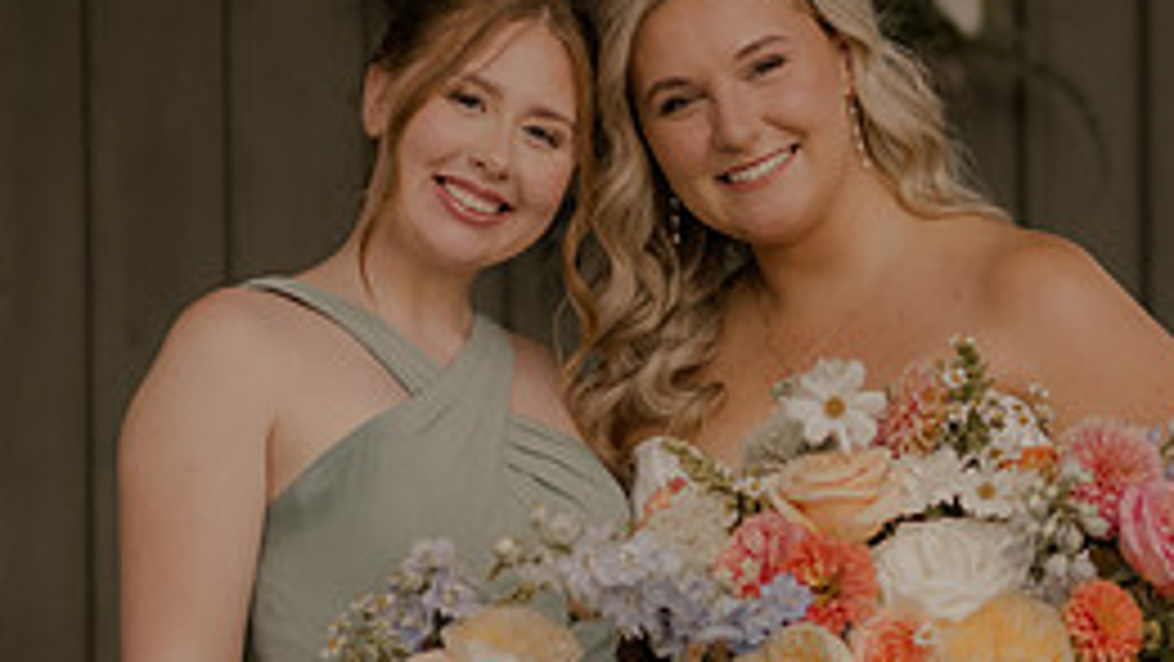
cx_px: 661
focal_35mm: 179
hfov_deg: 12.0
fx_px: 5574
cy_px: 477
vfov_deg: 6.8
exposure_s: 1/5000
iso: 1000
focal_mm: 50
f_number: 1.8
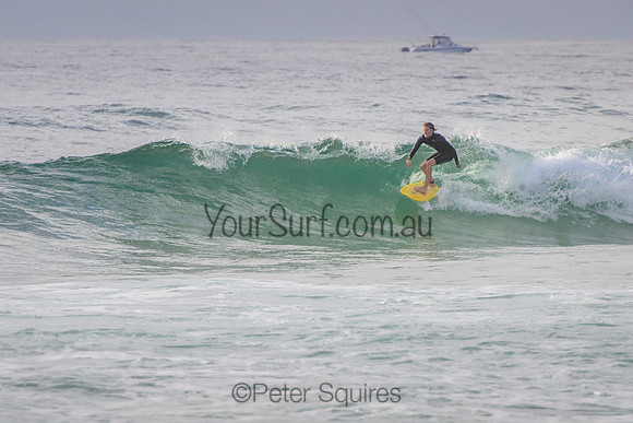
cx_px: 323
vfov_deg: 2.5
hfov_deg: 3.7
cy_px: 249
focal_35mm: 550
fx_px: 9676
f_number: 5.6
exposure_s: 1/2000
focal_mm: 400
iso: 360
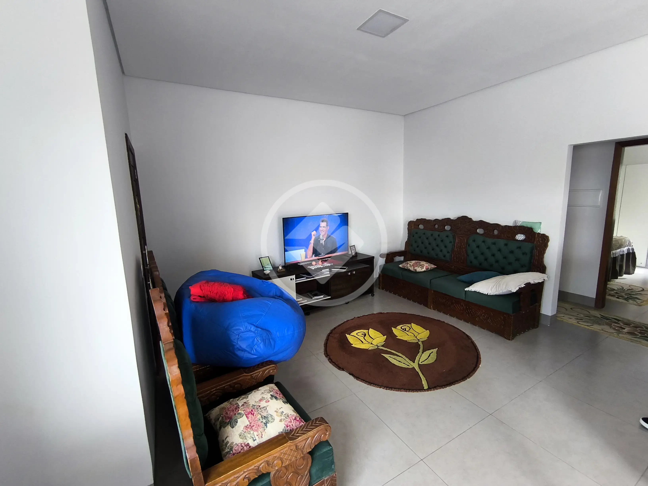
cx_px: 324
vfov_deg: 78.1
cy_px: 243
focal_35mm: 16
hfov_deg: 94.5
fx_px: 300
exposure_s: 1/30
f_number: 2.2
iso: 250
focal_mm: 1.65
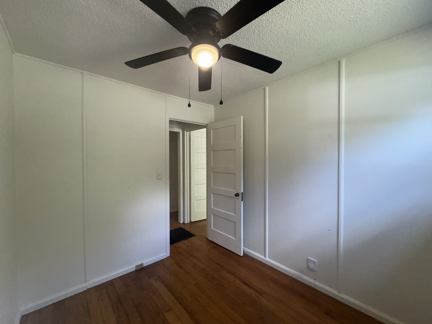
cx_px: 216
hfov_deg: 102.1
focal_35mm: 14
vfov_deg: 85.7
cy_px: 162
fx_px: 175
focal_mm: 2.22
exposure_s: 1/120
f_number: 2.2
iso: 100
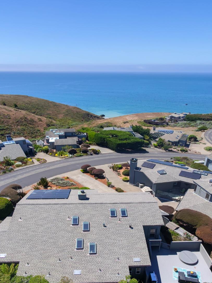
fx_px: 180
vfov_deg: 76.4
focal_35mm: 22
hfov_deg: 61.0
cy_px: 144
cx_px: 116
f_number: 2.6
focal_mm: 16
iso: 102
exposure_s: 1/1700
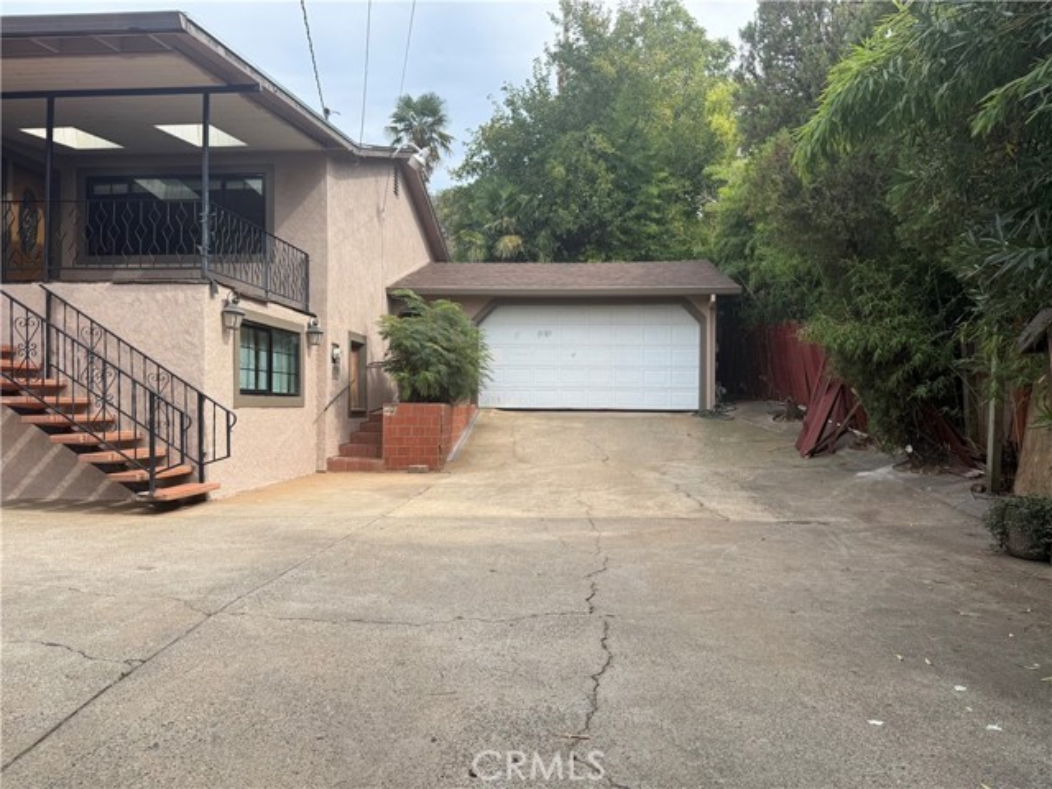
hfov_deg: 71.6
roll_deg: +0.2
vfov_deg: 56.8
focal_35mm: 24
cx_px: 526
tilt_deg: +1.5
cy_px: 394
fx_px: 729
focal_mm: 6.76
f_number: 1.78
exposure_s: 1/1493
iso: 80
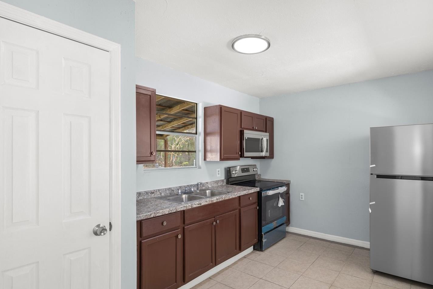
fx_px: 228
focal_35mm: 19
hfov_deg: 86.6
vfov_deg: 64.4
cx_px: 238
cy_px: 156
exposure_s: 1
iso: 320
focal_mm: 17
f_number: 8
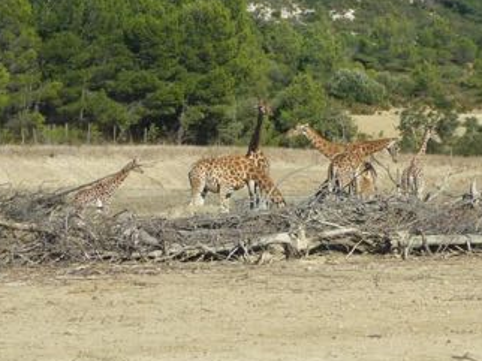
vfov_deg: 7.5
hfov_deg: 9.9
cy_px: 163
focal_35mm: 199
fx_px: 2769
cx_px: 295
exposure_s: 1/500
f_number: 5.1
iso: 100
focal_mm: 16.5
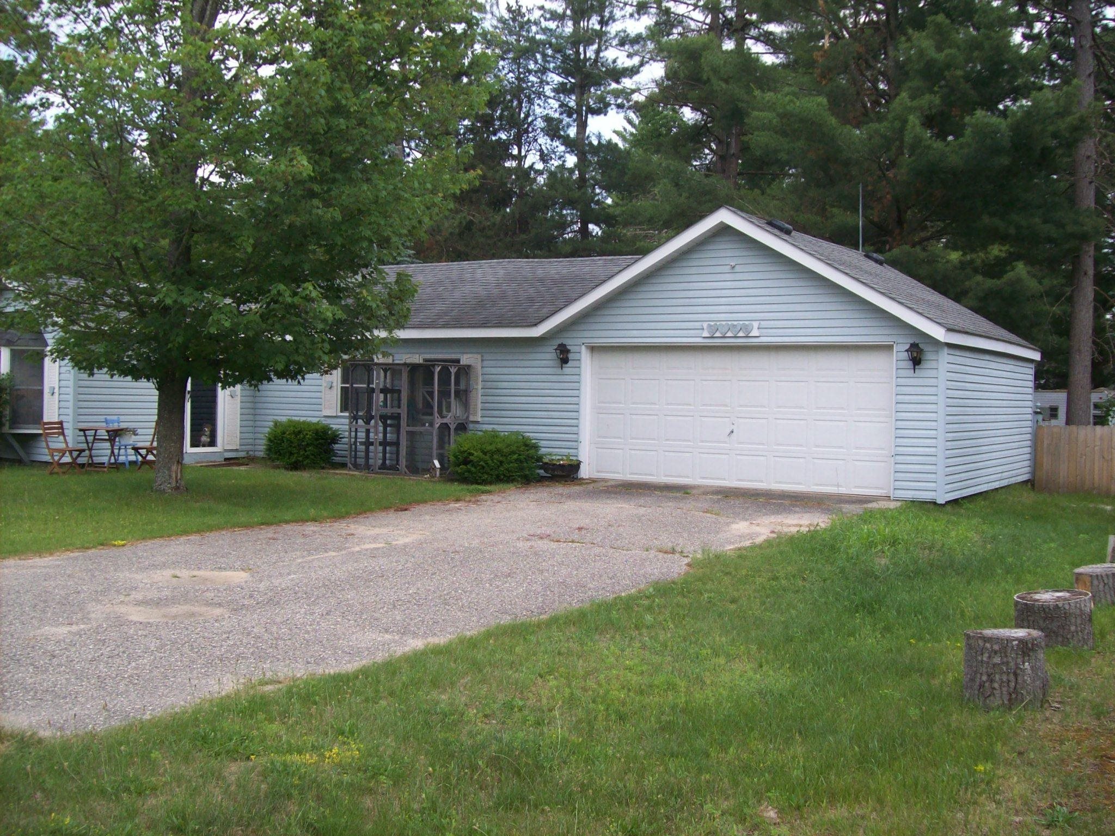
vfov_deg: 39.7
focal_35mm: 36
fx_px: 1160
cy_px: 418
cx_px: 558
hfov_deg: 51.4
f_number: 2.7
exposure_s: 1/339
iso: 80
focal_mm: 6
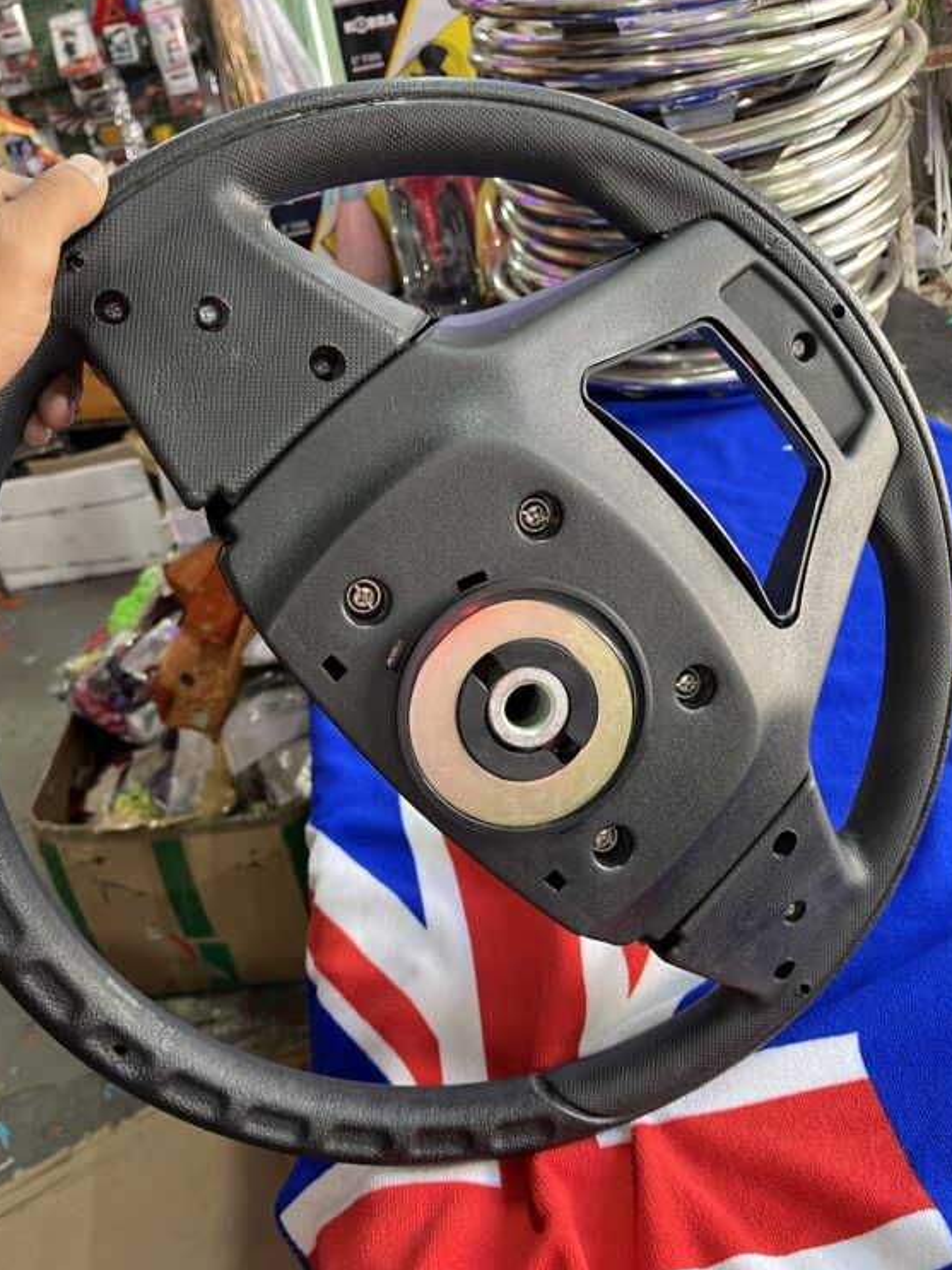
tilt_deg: -35.3
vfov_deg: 63.4
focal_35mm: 28
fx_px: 1027
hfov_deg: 49.7
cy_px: 670
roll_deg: +11.1
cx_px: 473
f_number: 1.6
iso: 125
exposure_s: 1/50
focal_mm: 5.1
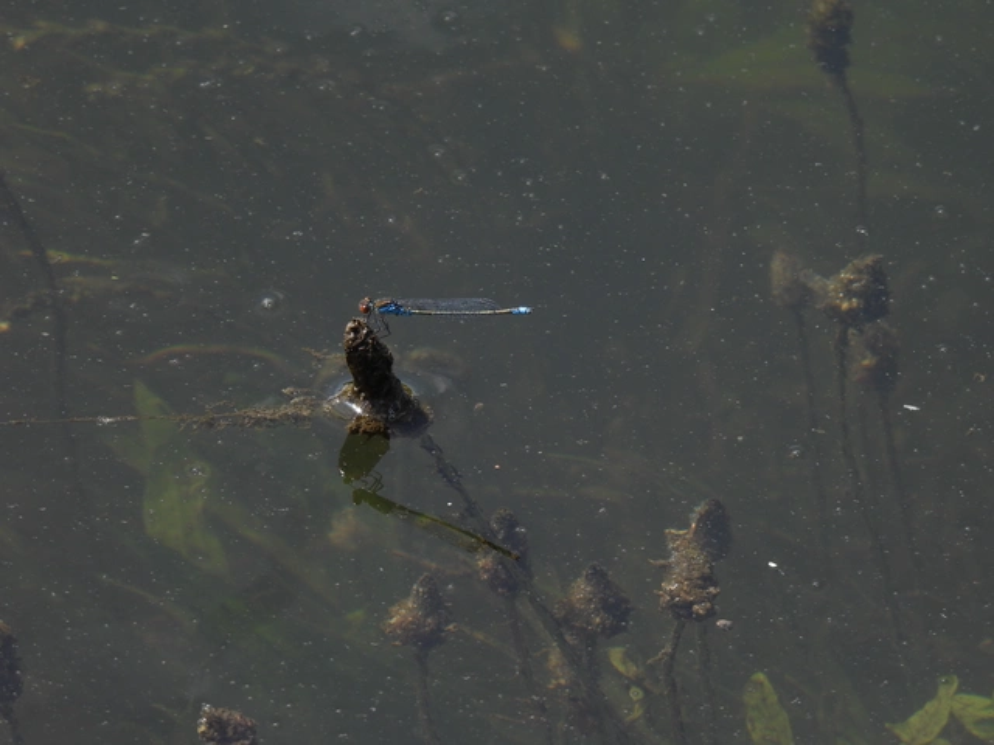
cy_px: 372
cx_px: 497
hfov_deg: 3.6
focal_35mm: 550
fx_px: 15793
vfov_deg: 2.7
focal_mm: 98.1
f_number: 6.3
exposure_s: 1/250
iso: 100
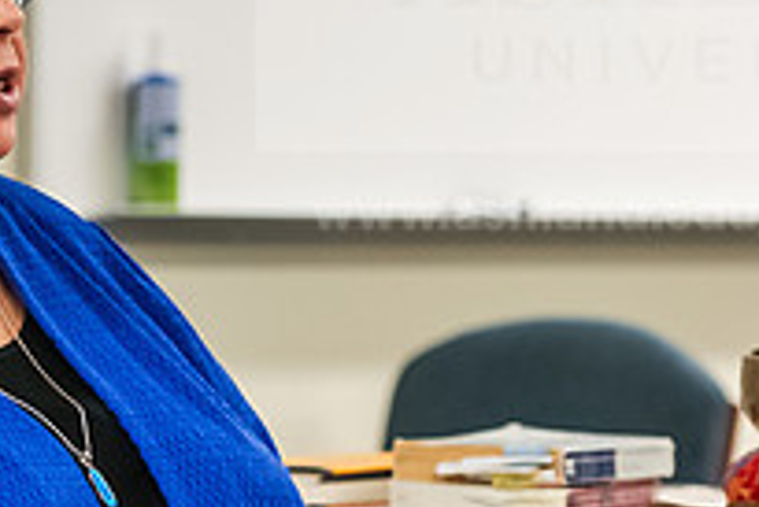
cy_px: 291
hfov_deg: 7.9
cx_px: 144
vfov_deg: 5.3
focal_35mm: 260
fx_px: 5485
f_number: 2.8
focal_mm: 92
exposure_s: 1/200
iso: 2000
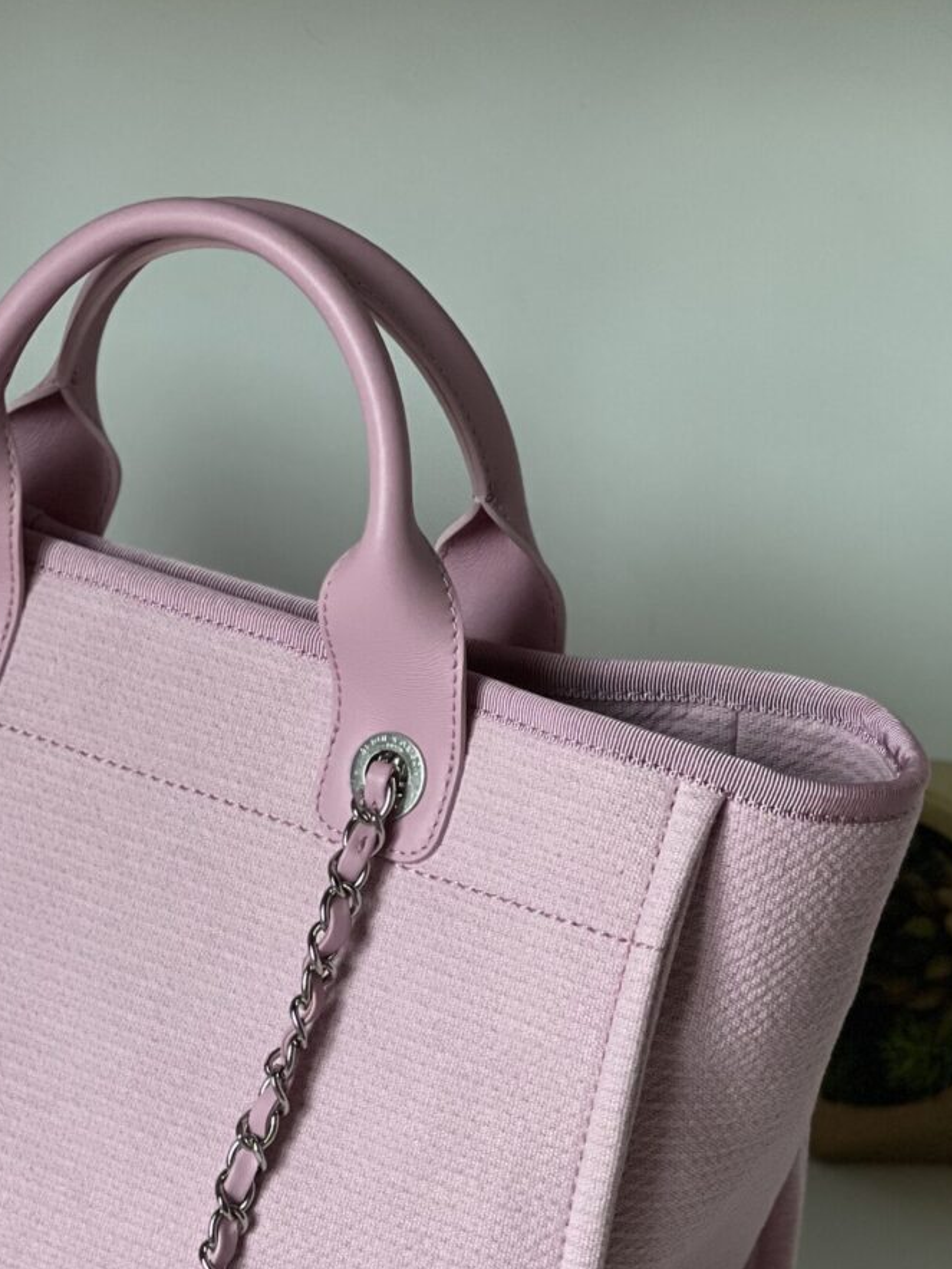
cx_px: 207
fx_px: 4474
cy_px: 853
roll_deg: -7.2
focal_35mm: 122
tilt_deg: -23.8
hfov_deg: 12.1
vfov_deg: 16.1
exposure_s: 1/121
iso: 250
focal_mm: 9
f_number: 2.8
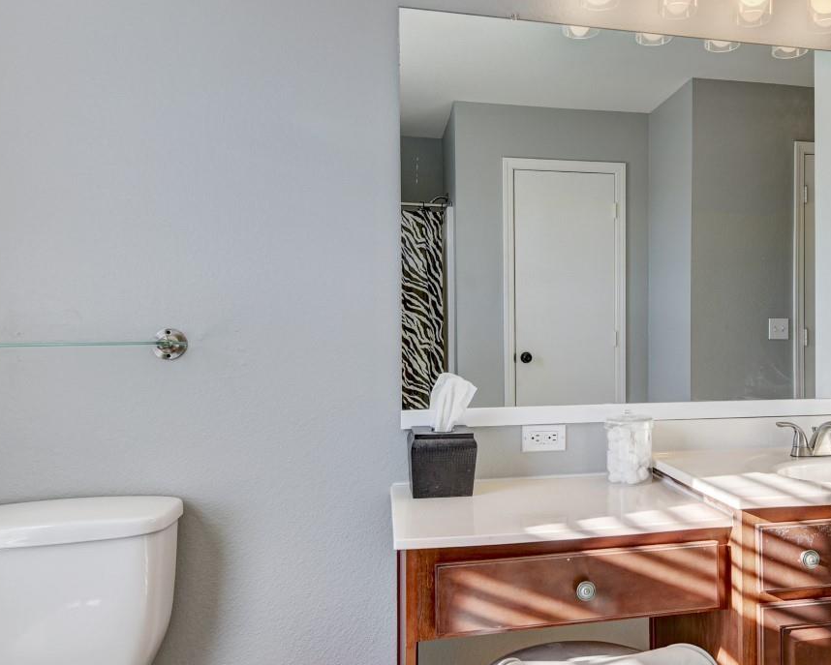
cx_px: 559
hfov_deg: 43.2
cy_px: 346
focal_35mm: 42
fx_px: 1033
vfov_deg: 35.7
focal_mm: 24
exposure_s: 1/160
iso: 400
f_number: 8
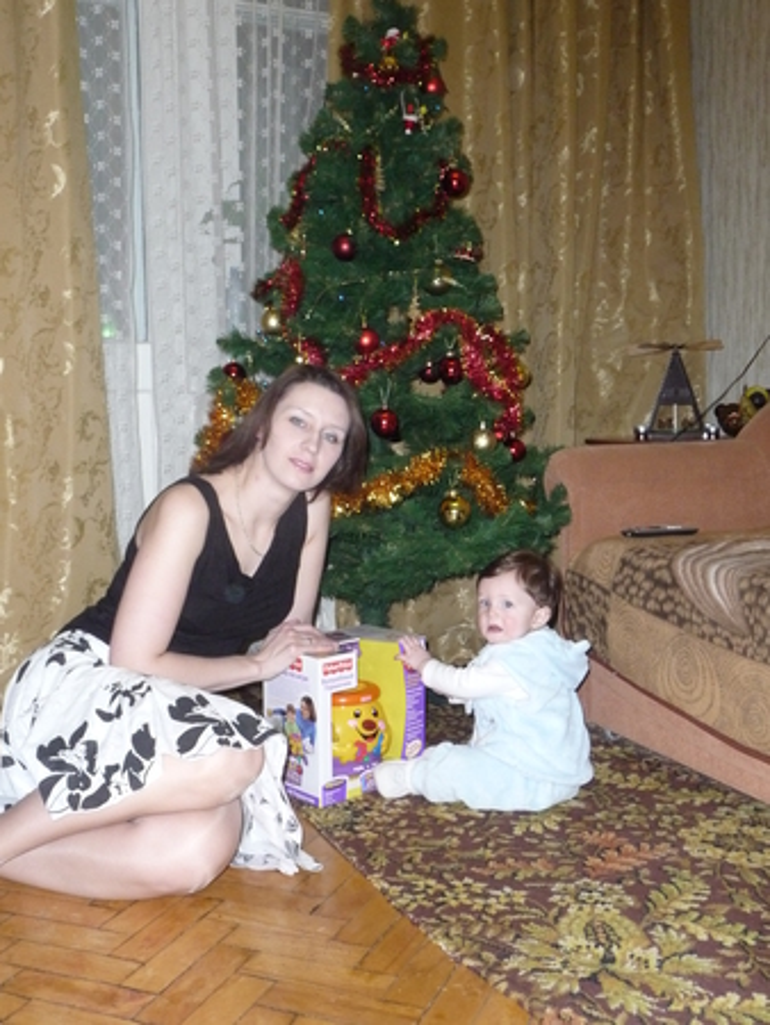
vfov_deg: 49.0
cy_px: 512
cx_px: 385
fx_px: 1126
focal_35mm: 38
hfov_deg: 37.8
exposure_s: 1/30
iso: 500
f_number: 3.8
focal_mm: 6.3
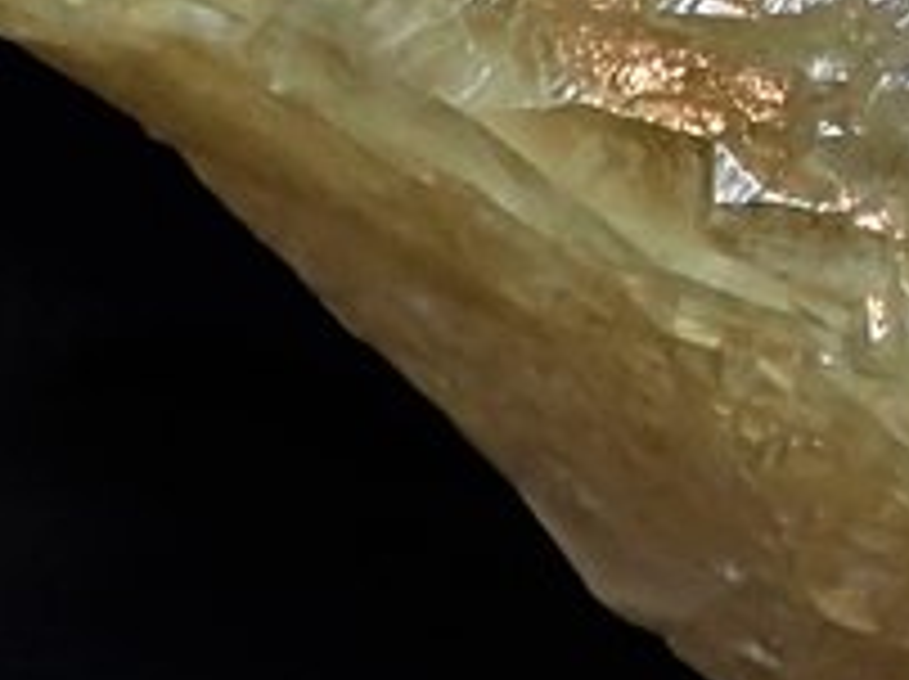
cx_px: 1940
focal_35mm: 238
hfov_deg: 7.9
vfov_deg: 6.2
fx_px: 6242
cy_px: 50
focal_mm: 5.5
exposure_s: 1/60
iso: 100
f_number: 2.3
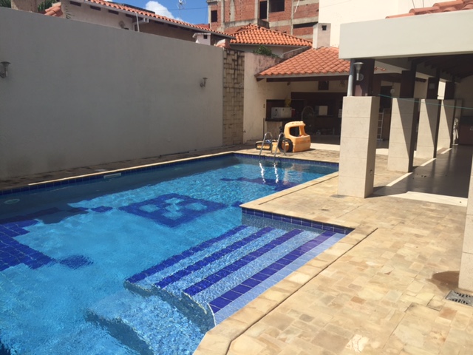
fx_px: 396
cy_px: 178
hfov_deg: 61.7
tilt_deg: -10.1
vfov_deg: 48.2
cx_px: 236
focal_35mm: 29
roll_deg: -1.1
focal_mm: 4.15
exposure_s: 1/2639
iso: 32
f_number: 2.2
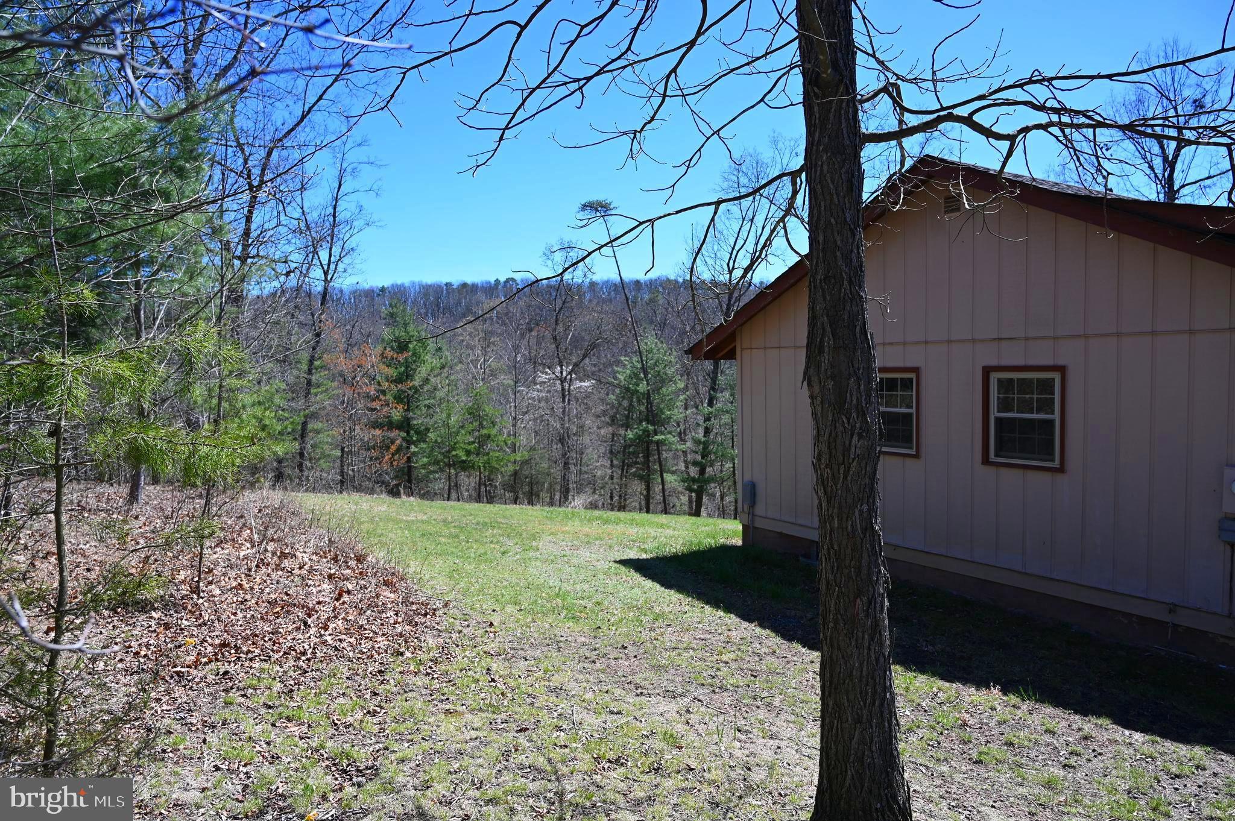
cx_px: 618
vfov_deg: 53.1
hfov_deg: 73.8
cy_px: 410
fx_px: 823
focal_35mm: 24
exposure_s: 1/250
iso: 100
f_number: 5.6
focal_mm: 24
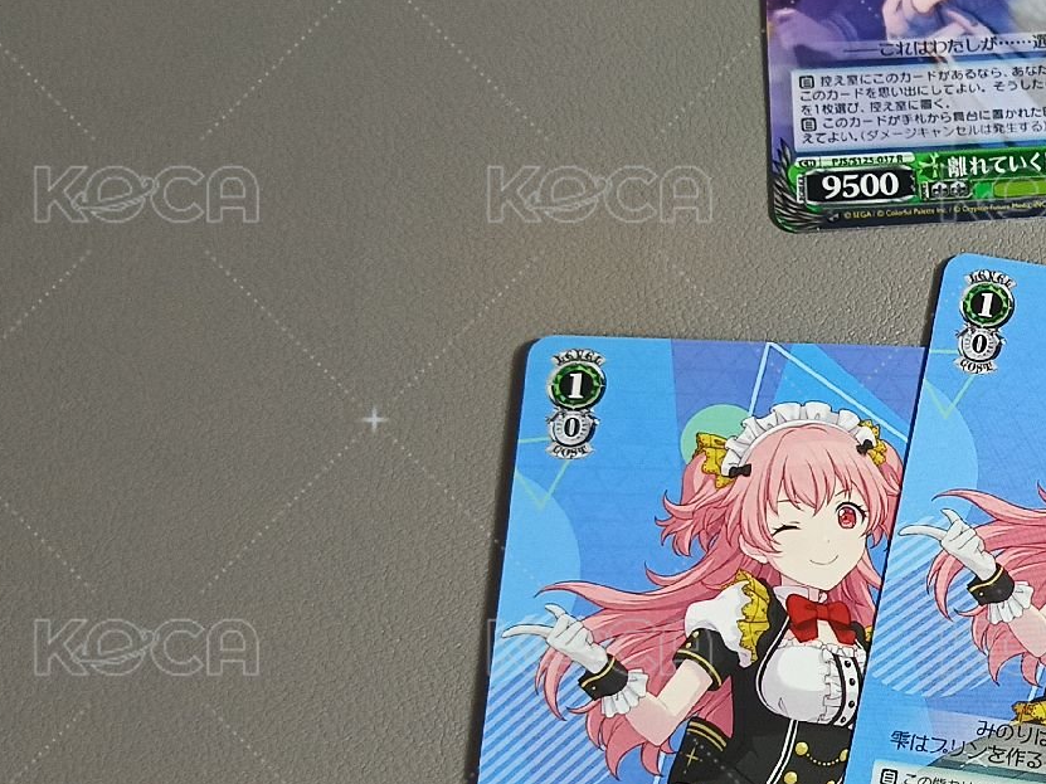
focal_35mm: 67
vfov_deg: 21.9
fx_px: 2024
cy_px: 419
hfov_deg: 26.8
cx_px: 1129
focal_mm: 5.24
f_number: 1.75
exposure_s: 1/60
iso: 800
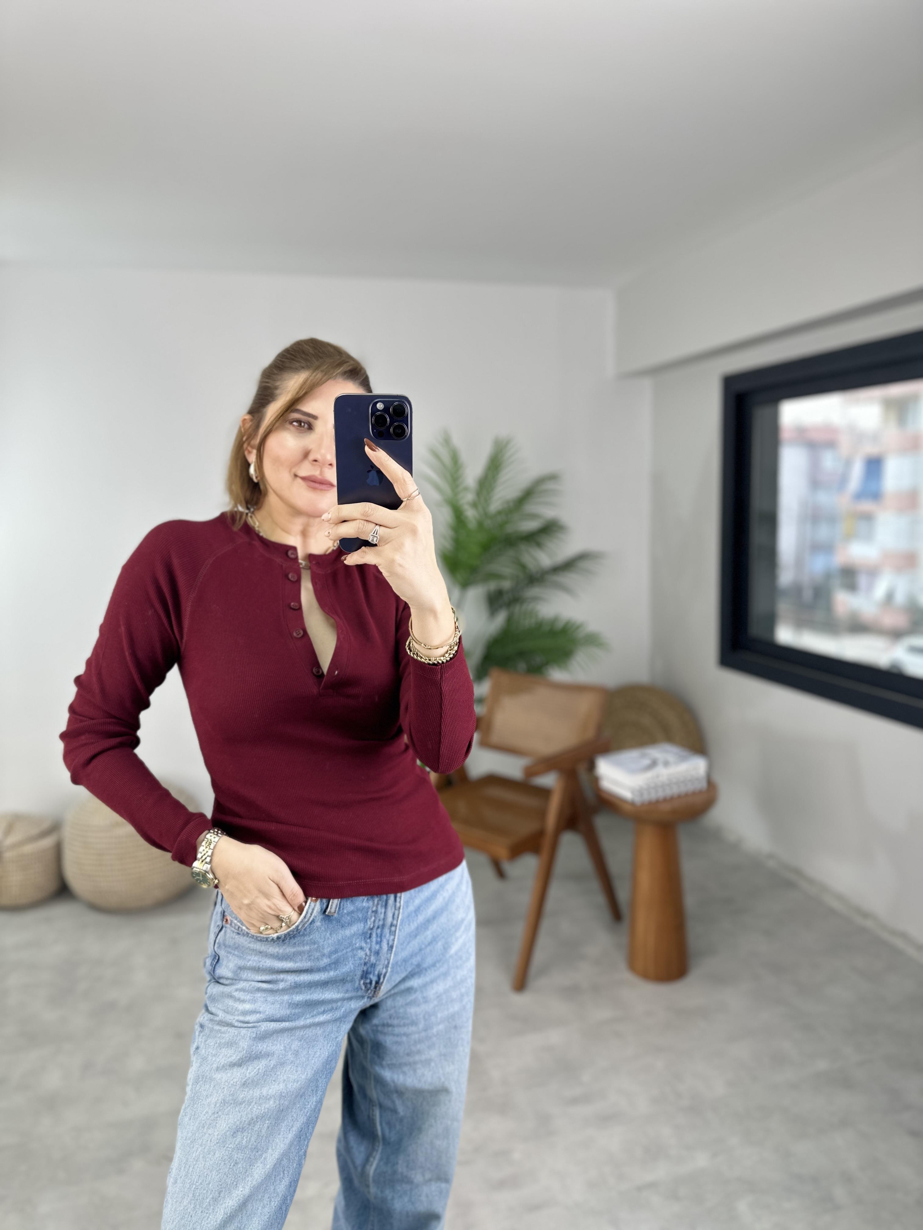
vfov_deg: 71.6
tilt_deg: -18.2
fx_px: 853
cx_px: 462
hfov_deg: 56.8
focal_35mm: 24
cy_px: 615
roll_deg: -0.5
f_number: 1.78
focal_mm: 6.86
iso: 64
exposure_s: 1/100
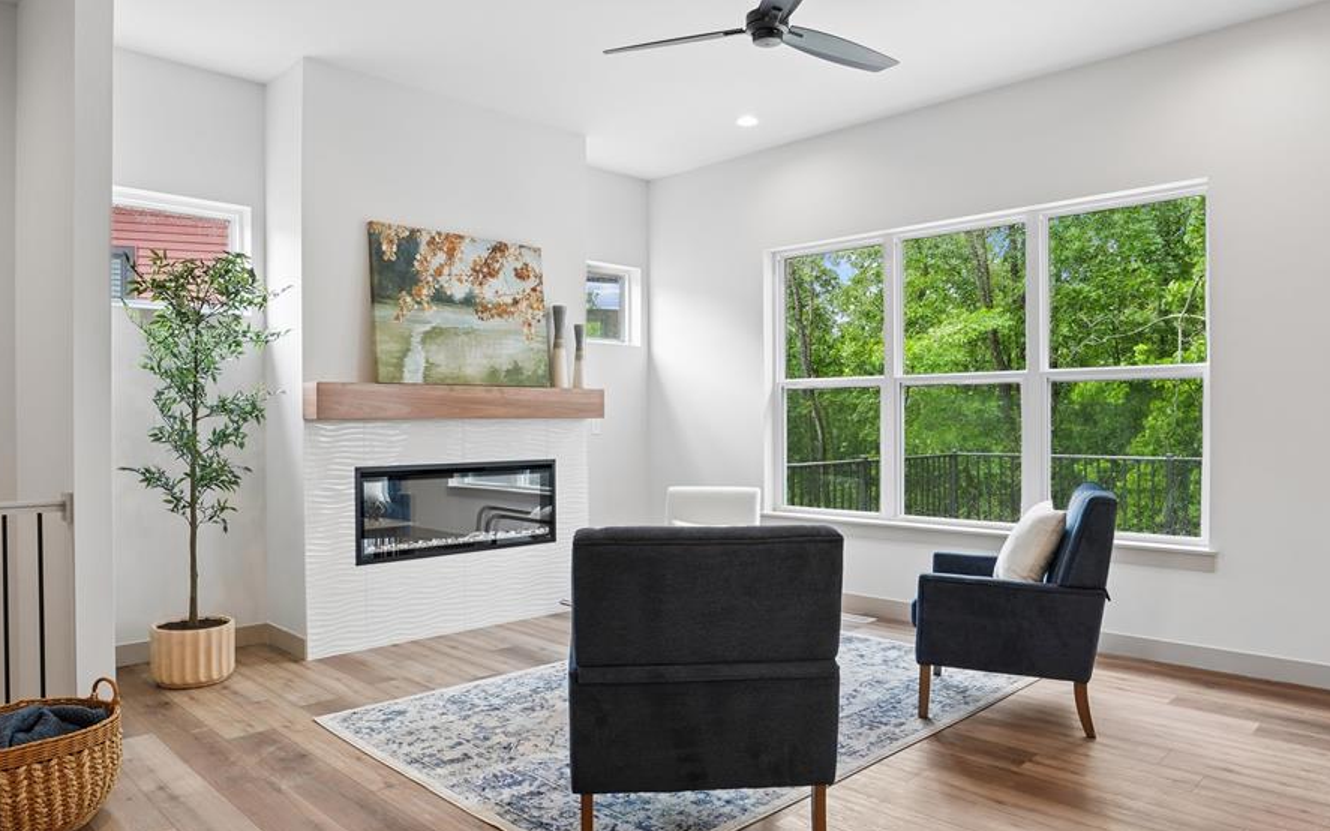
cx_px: 675
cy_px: 422
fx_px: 906
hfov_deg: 72.6
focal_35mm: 25
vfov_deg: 49.3
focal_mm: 17
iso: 400
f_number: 9
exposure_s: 1/20
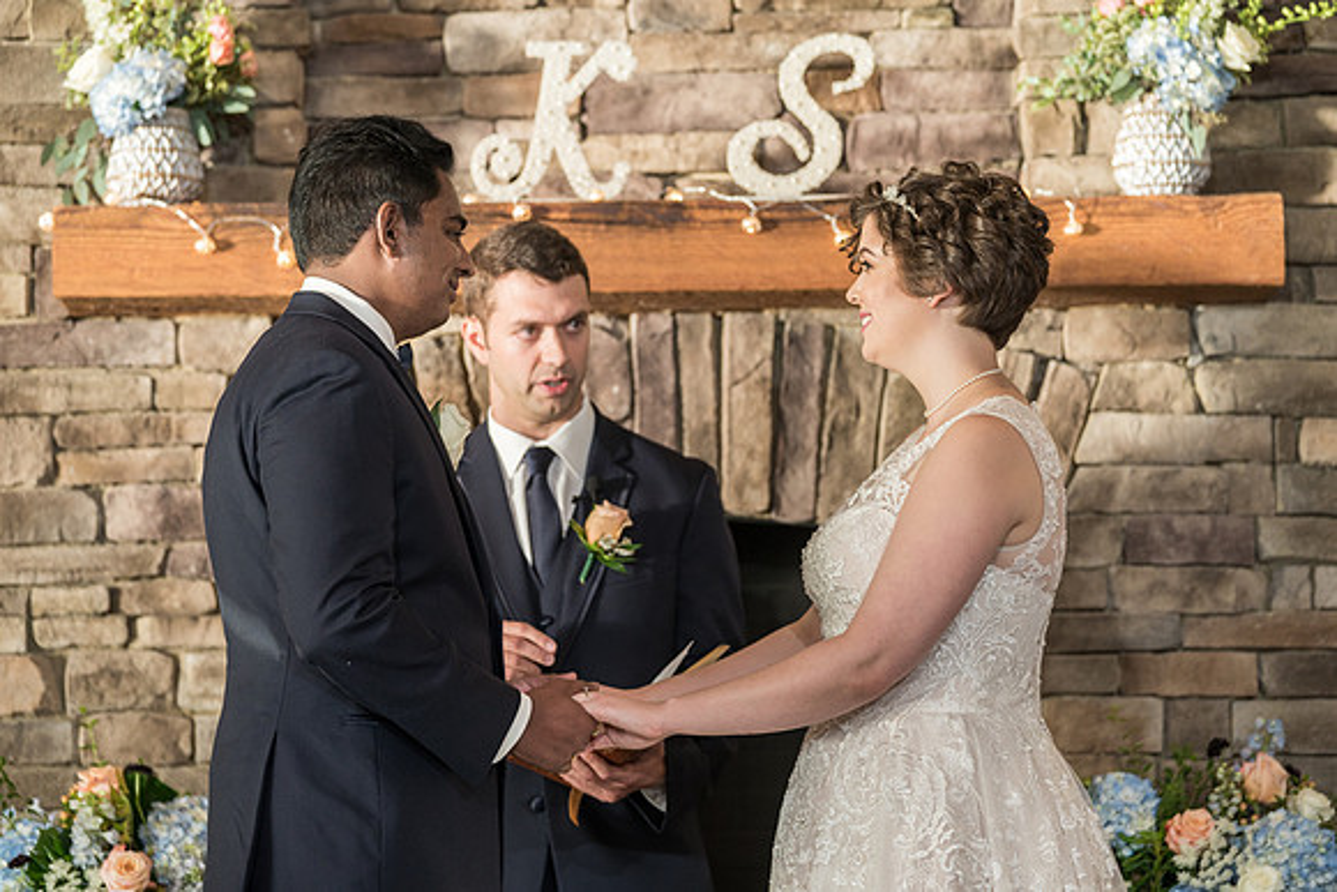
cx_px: 668
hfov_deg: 17.1
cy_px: 446
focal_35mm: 120
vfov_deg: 11.4
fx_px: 4458
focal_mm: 120
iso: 1000
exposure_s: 1/200
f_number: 4
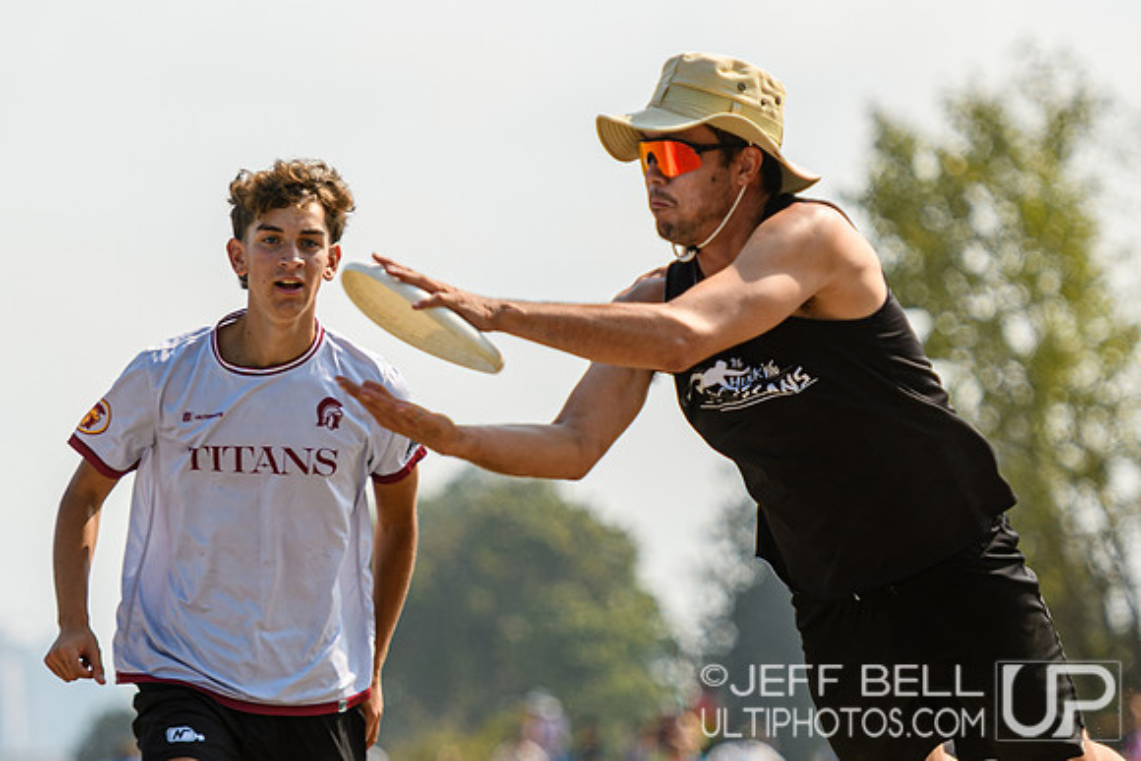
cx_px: 673
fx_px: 10502
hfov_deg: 6.2
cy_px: 350
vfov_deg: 4.2
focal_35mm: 331
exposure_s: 1/1250
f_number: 3.2
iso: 100
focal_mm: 140
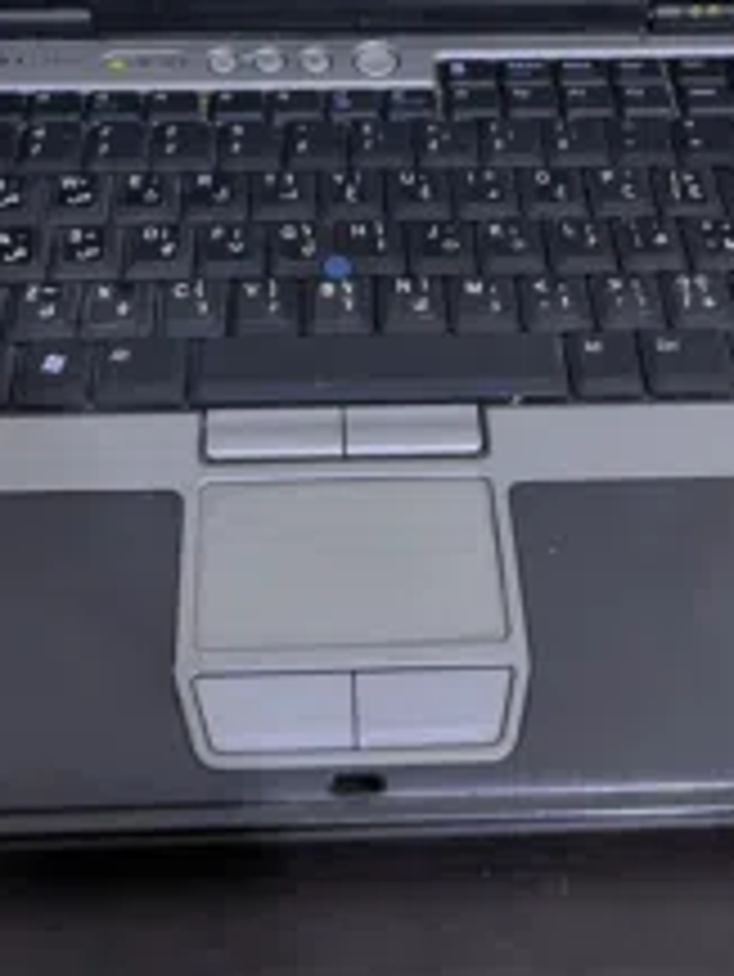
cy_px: 85
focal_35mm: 48
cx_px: 360
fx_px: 1356
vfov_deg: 36.9
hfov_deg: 30.3
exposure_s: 1/50
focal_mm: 5.1
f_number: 1.6
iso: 125
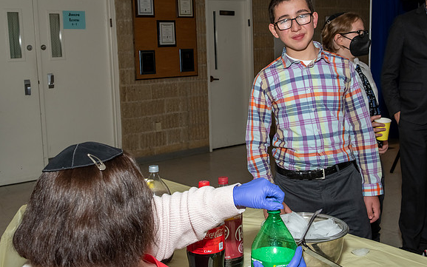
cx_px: 212
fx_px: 547
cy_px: 105
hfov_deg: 42.6
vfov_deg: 27.4
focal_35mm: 47
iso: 500
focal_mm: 26
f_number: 6.3
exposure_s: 1/250
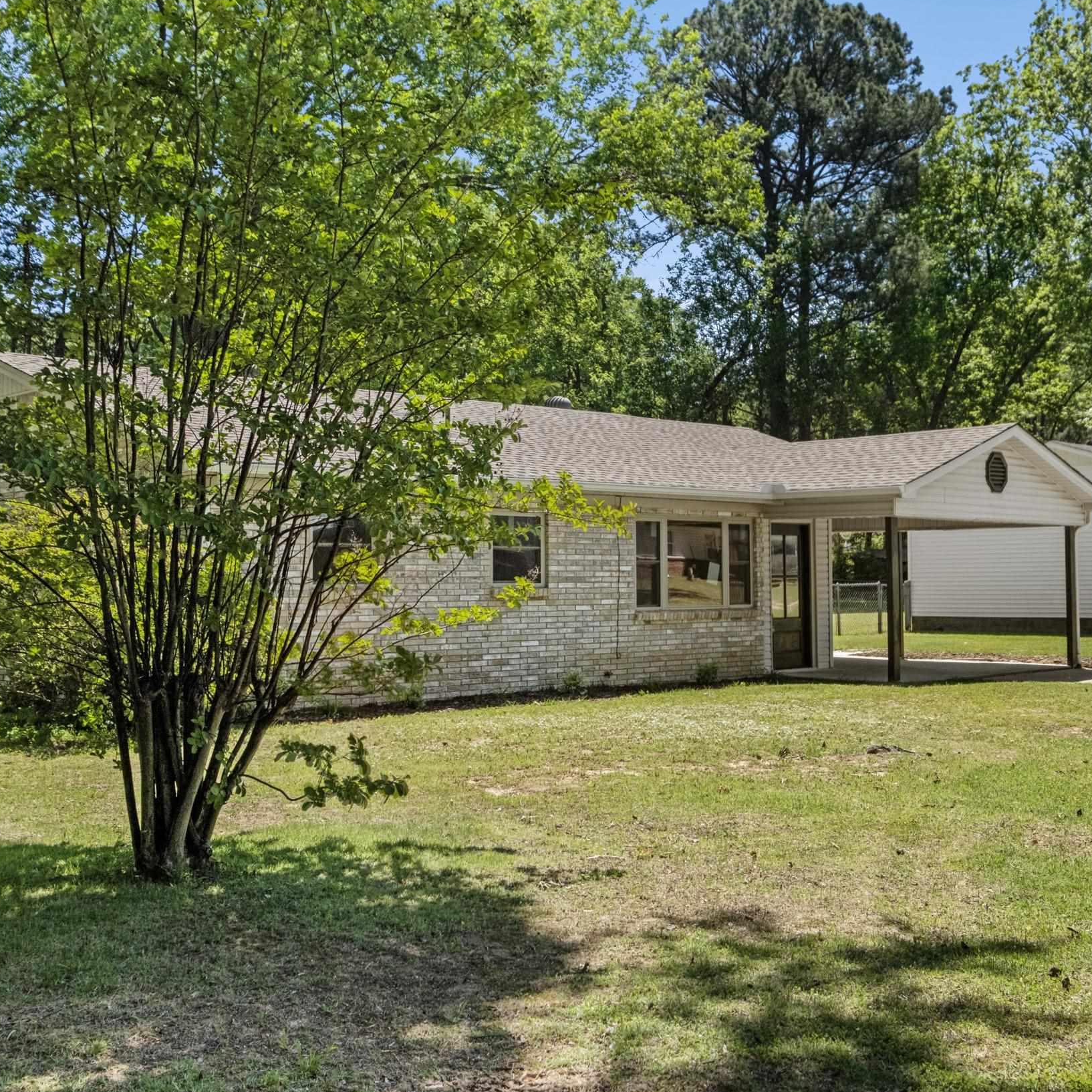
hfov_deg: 42.8
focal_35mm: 39
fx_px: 1392
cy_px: 547
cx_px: 505
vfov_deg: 42.8
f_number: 8
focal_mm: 20
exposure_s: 1/160
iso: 400
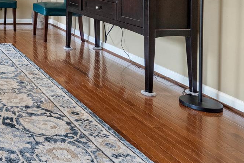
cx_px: -86
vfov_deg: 24.9
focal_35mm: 49
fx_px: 332
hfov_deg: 30.3
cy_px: -31
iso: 640
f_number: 8
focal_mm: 16
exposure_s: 1/1.25
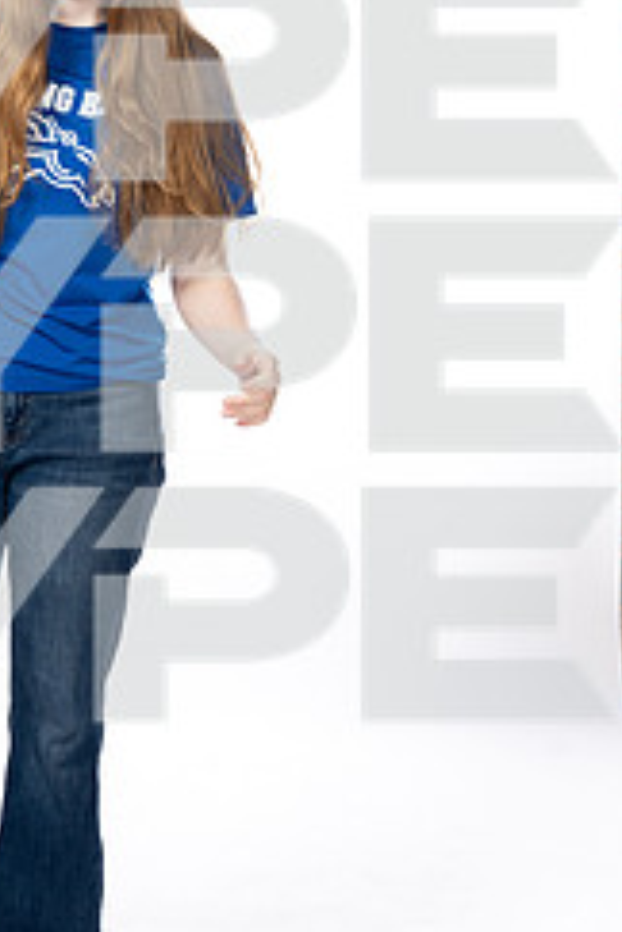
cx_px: 58
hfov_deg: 13.3
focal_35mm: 102
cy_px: 338
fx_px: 2643
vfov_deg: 20.0
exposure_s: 1/250
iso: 640
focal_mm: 55
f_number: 8
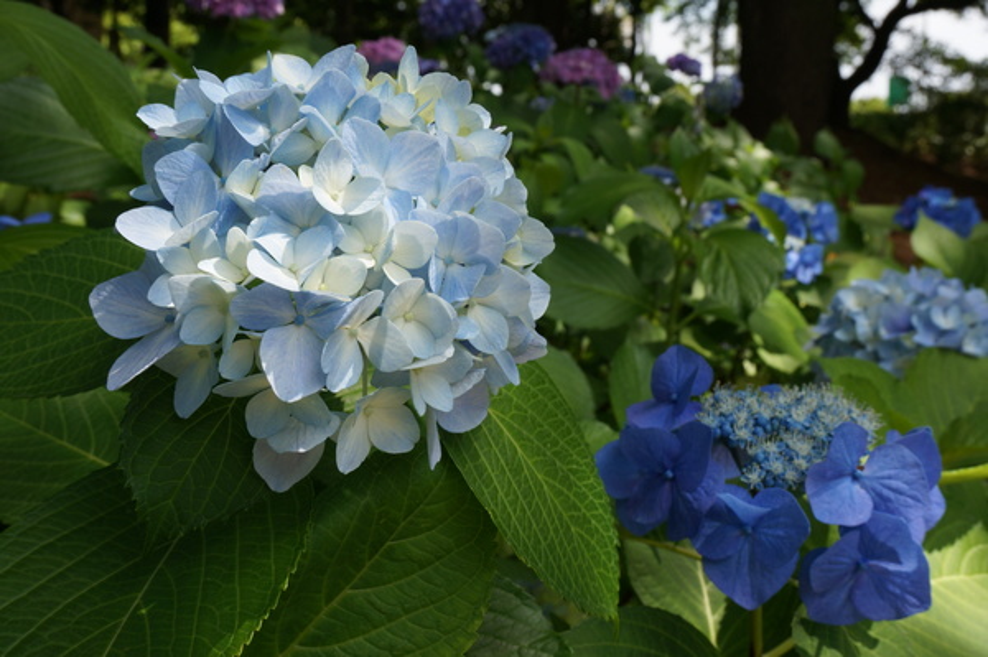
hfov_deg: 49.6
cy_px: 328
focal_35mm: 39
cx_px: 494
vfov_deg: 34.2
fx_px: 1069
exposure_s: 1/60
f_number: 11
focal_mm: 26
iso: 100
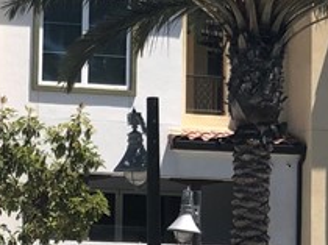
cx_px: 31
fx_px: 2404
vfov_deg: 5.8
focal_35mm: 254
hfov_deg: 7.8
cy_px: -3
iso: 16
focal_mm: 6
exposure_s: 1/1066
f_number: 2.4
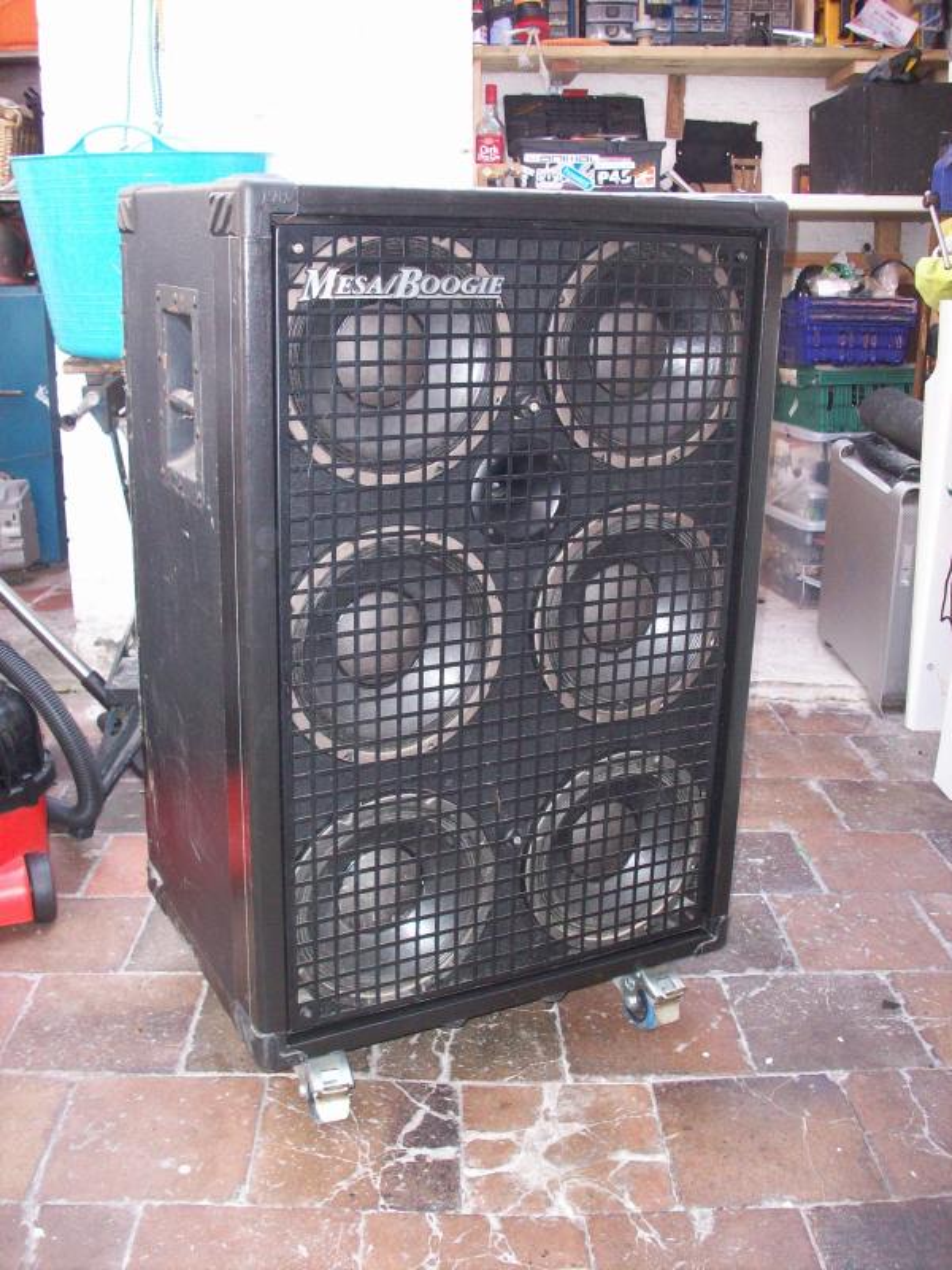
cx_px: 476
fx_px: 1357
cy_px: 635
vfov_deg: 50.1
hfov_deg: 38.7
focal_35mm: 37
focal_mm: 6.2
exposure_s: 1/64
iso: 200
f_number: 2.8
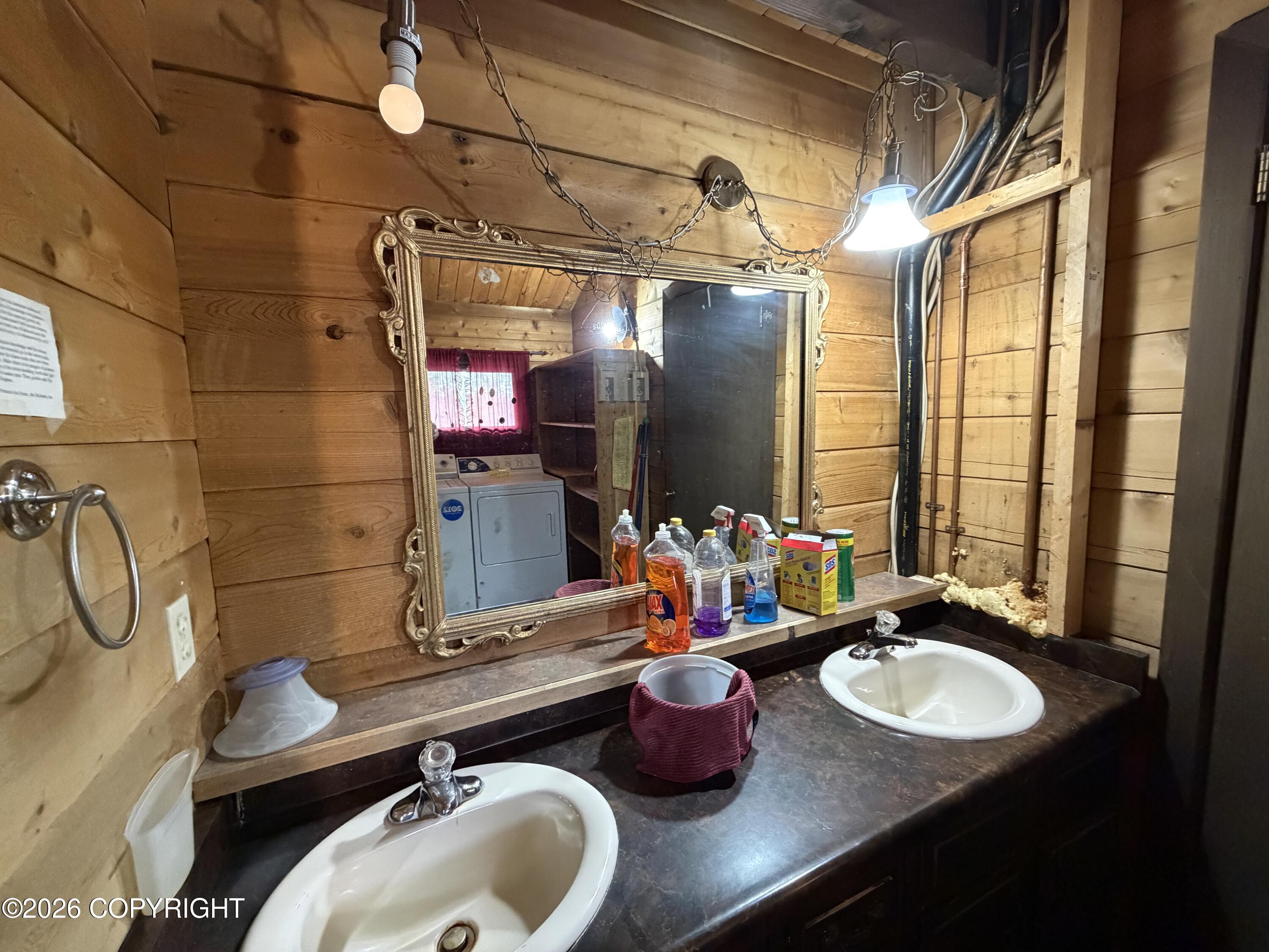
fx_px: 513
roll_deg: +2.2
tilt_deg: -6.0
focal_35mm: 14
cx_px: 634
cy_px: 476
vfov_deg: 85.7
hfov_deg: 102.1
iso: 800
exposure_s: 1/60
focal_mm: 2.22
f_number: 2.2
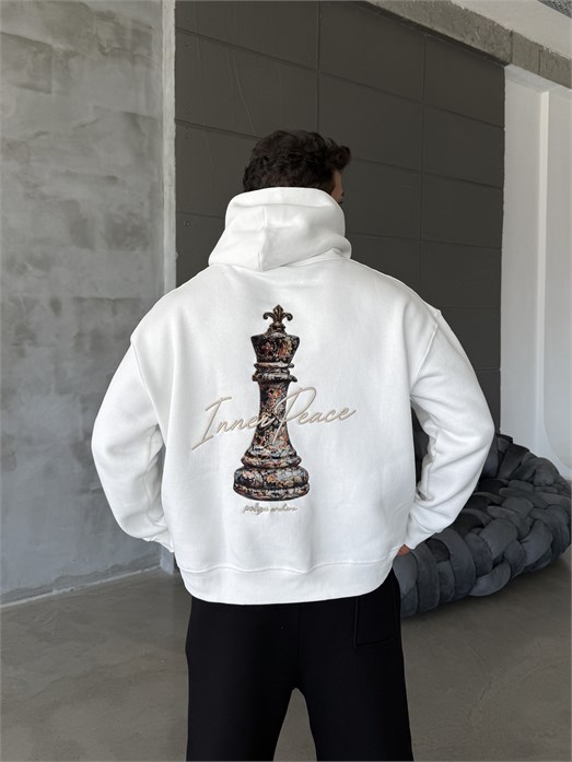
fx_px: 529
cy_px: 381
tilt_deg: -1.1
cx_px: 286
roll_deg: +0.0
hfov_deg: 56.8
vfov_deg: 71.6
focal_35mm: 24
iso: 50
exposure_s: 1/121
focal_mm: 6.76
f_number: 1.78
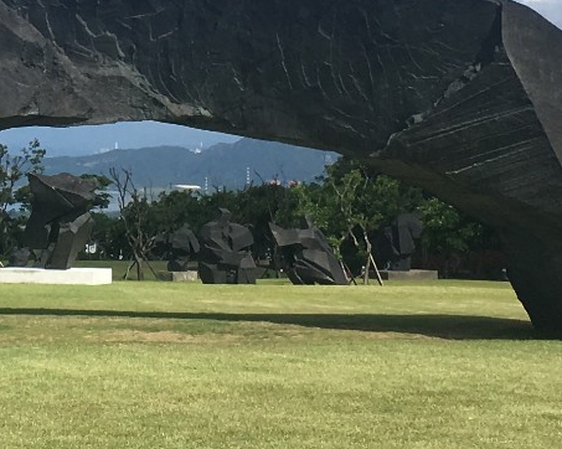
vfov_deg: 11.9
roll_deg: -0.5
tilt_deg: +3.6
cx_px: 25
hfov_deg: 14.8
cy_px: -9
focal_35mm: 128
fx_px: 2128
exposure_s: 1/2024
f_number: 2.2
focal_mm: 4.15
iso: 25
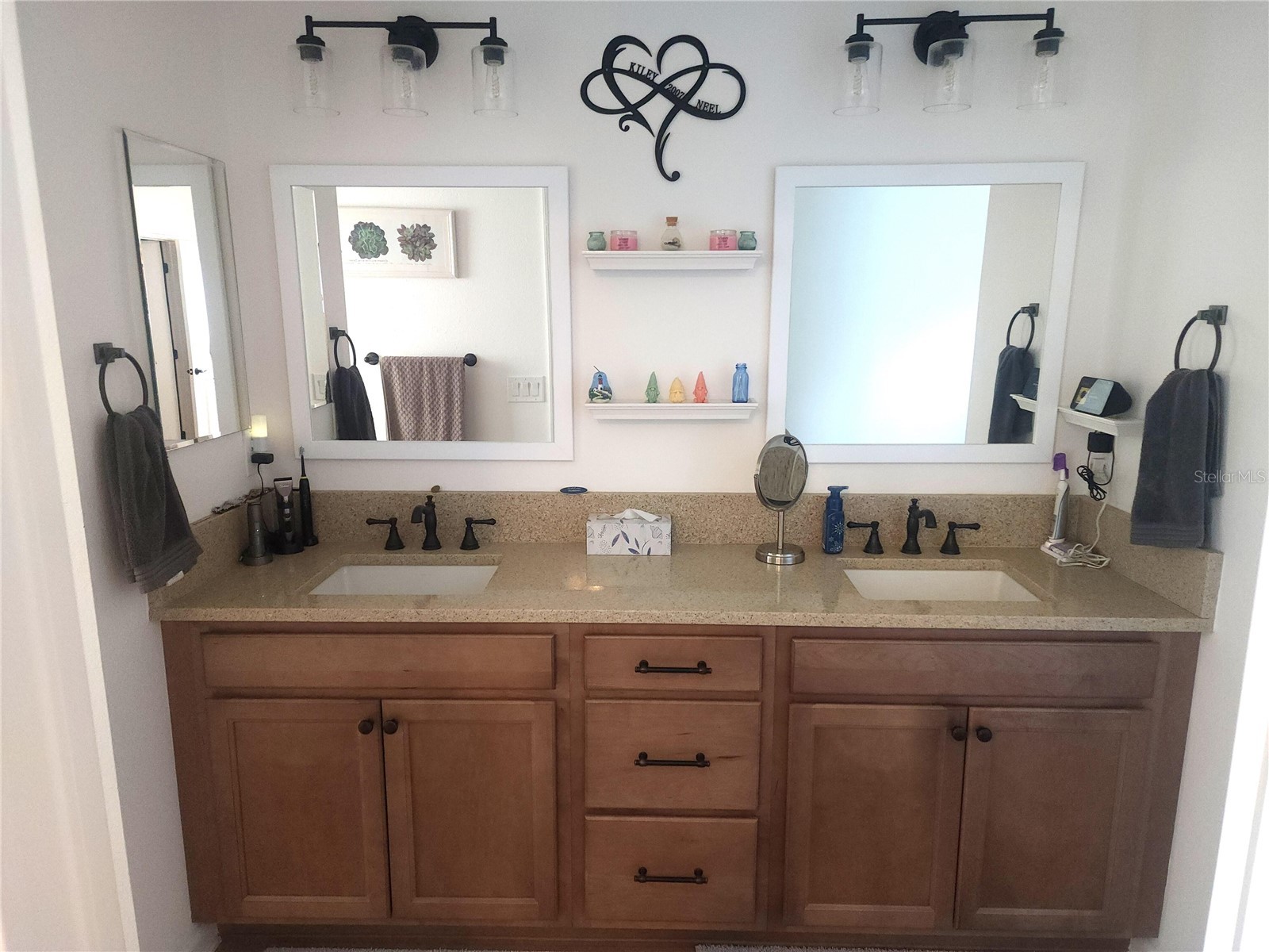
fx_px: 843
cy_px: 476
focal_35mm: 23
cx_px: 634
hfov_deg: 73.9
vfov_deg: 58.9
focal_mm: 6.4
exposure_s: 1/60
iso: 320
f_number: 1.8
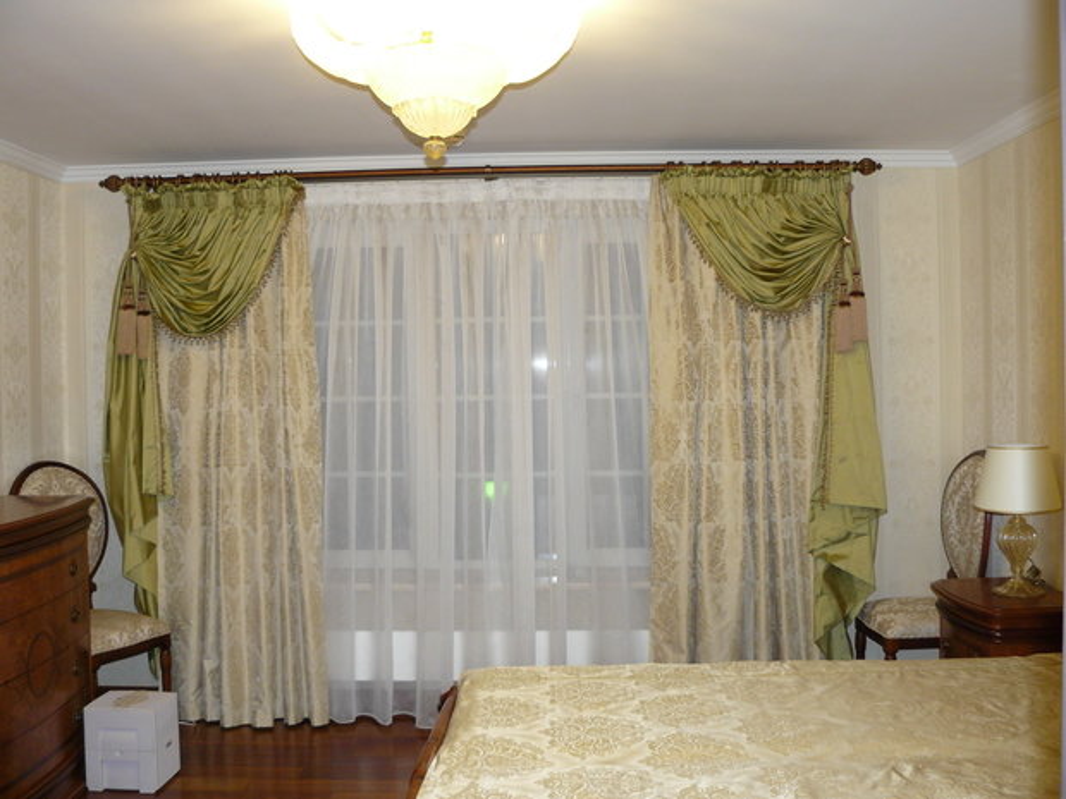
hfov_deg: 51.4
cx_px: 533
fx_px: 1109
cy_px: 400
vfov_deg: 39.7
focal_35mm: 36
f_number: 2.8
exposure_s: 1/30
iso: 160
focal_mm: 6
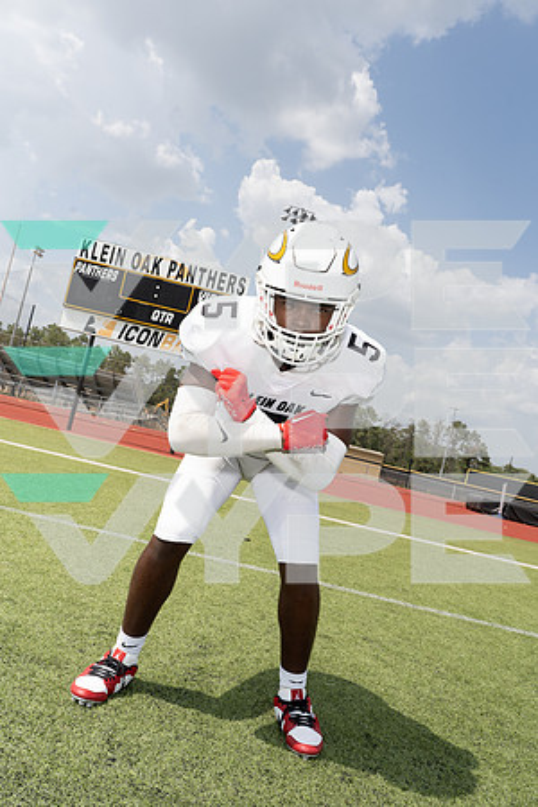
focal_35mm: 30
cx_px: 269
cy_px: 404
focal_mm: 30
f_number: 11
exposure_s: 1/250
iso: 160
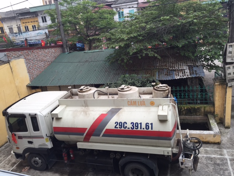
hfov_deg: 61.7
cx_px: 117
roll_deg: +6.2
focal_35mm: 29
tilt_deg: -18.9
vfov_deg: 48.2
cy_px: 88
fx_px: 196
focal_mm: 4.15
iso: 32
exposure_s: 1/120
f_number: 2.2
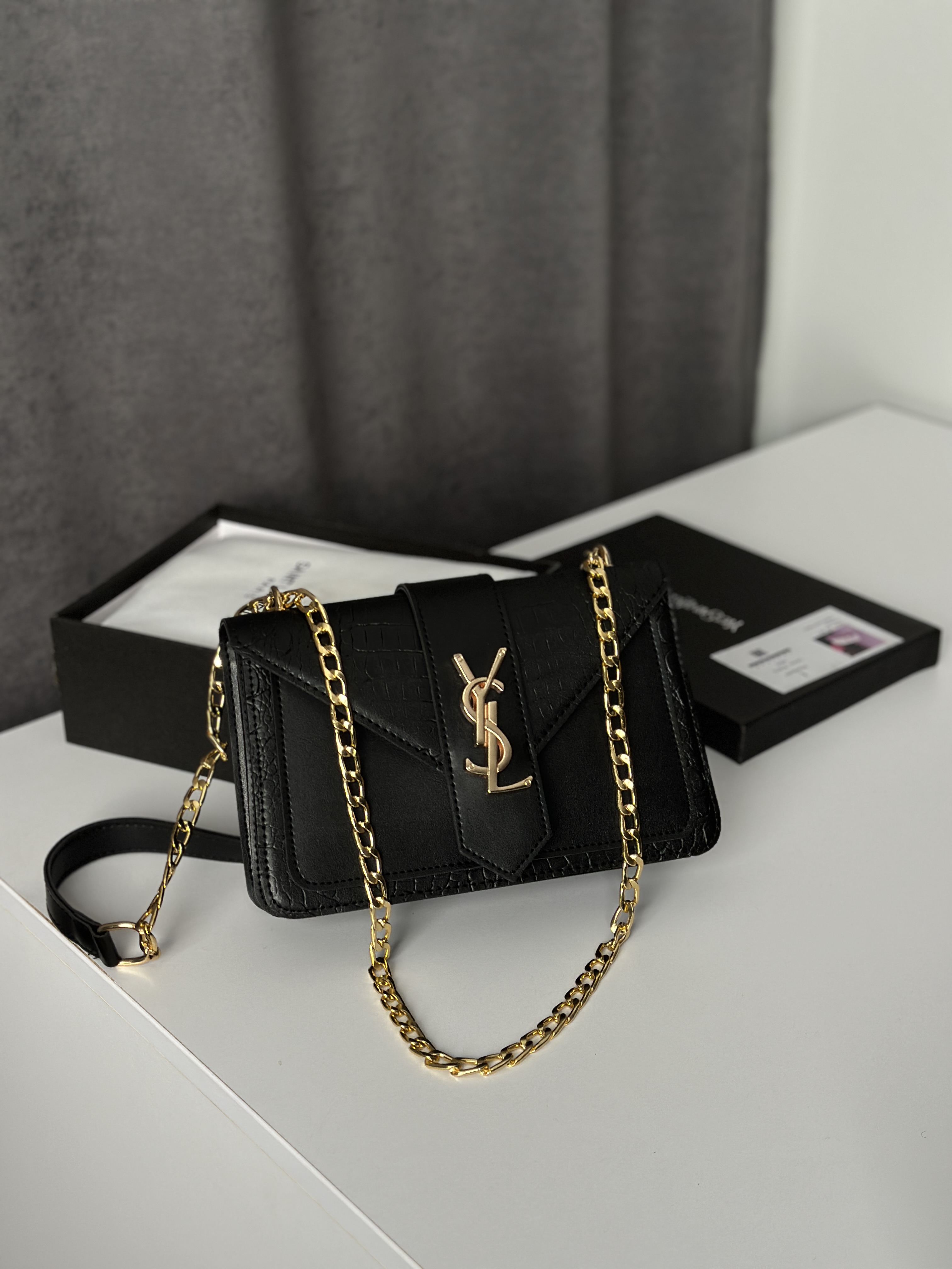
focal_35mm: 48
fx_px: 1760
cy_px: 634
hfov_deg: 30.3
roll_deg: -1.1
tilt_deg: -27.4
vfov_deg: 39.7
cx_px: 476
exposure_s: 1/127
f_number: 1.78
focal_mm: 6.86
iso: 64
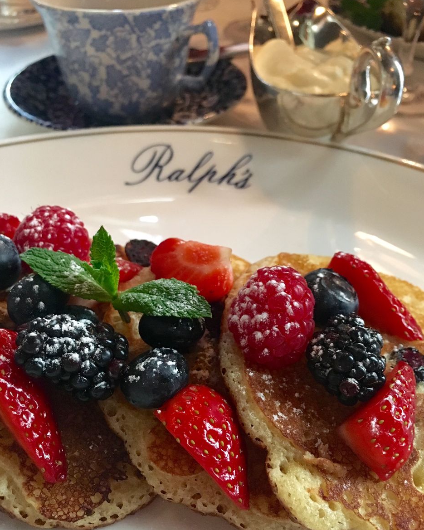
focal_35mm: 31
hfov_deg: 47.1
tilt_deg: -42.0
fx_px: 486
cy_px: 270
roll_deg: -1.7
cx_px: 215
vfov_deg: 57.2
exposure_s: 1/17
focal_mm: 4.15
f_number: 2.2
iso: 250
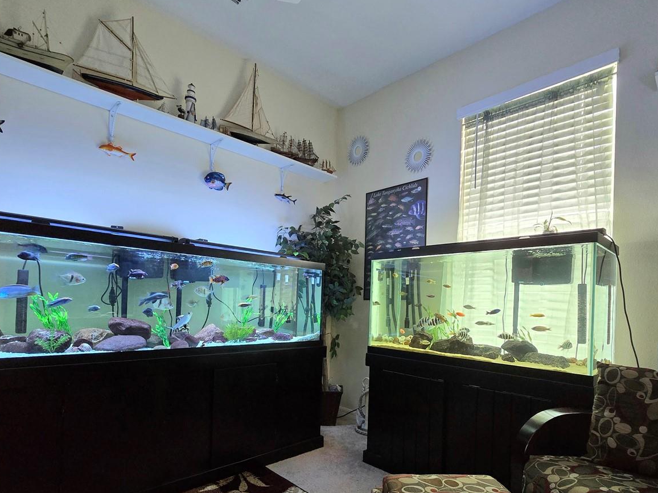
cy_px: 308
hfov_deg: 87.7
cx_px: 347
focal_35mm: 18
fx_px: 342
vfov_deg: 70.4
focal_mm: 2.2
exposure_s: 1/60.2
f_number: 2.2
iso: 400
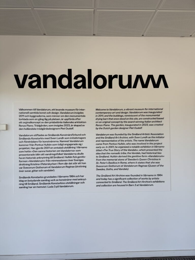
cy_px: 130
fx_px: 180
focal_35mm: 24
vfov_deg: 71.6
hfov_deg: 56.8
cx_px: 98
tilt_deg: +0.8
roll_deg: -0.5
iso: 80
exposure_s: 1/621
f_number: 1.78
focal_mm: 6.76
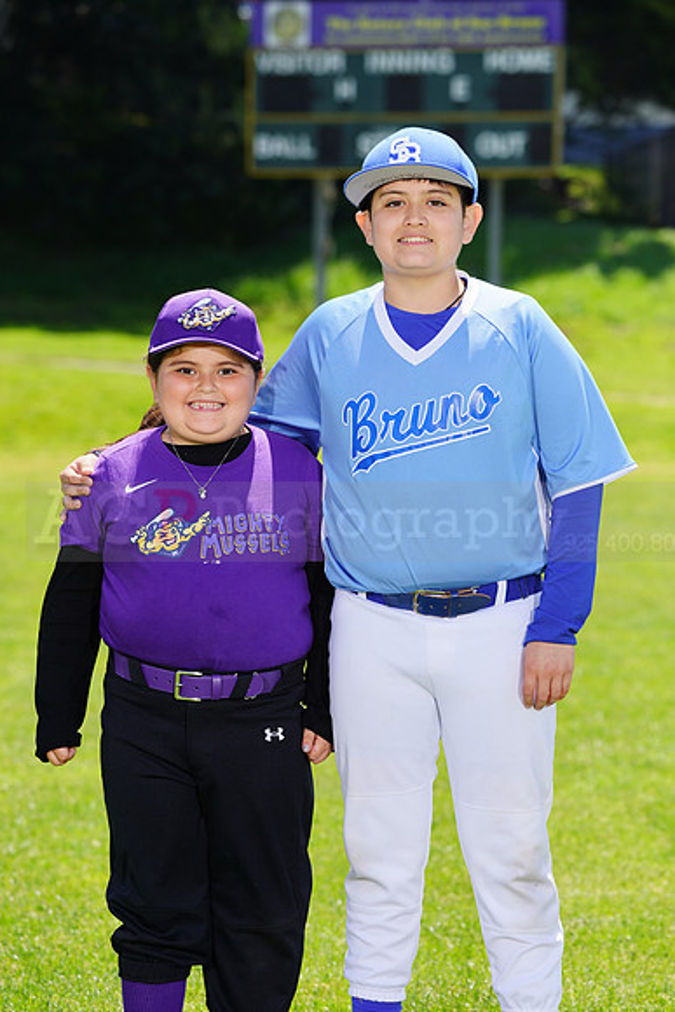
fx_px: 5087
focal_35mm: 181
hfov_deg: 7.6
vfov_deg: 11.4
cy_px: 506
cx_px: 338
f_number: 8
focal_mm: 181
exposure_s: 1/250
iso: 100
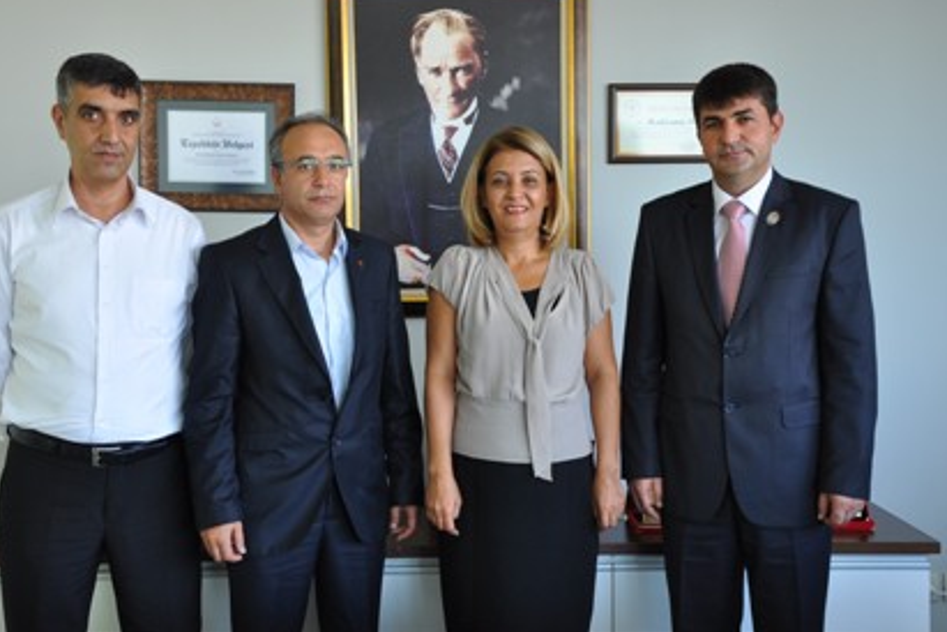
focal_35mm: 49
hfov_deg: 40.3
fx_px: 1289
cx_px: 472
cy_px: 314
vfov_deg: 27.5
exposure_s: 1/20
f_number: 4.5
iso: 400
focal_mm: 30
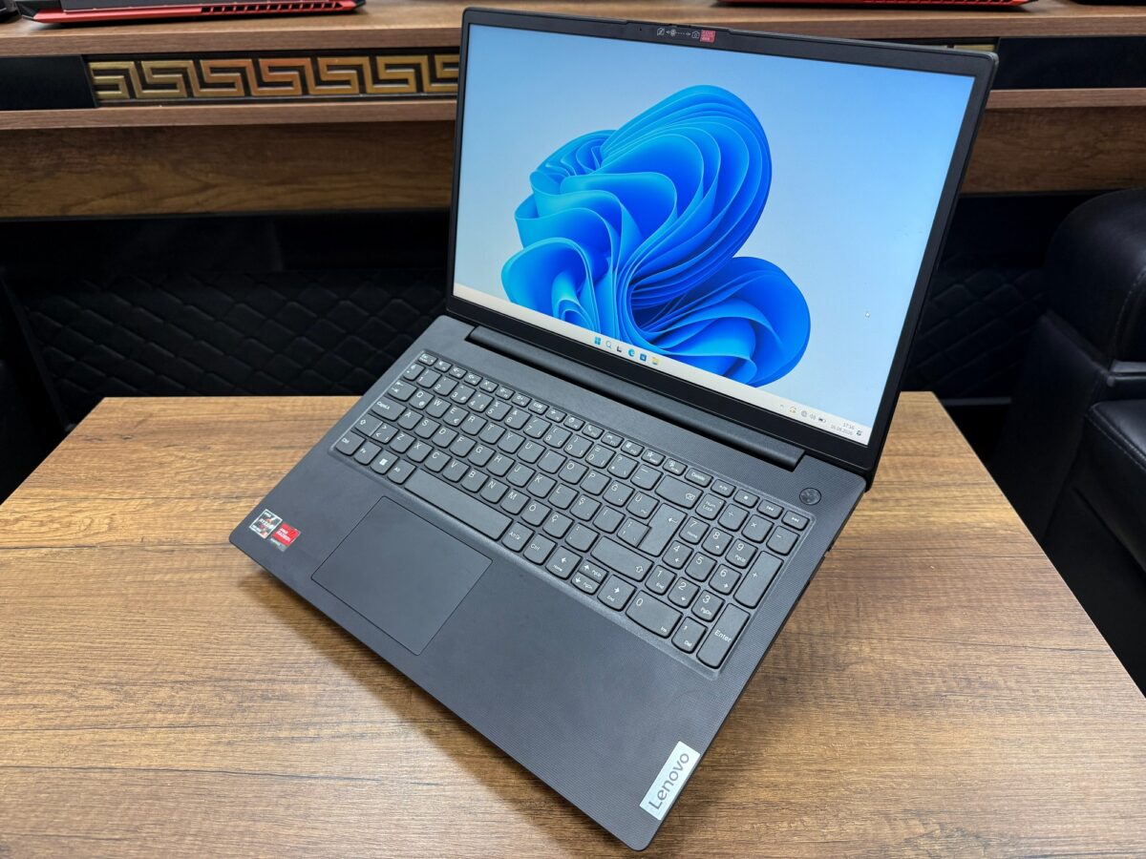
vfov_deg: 56.8
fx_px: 795
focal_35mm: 24
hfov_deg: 71.6
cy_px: 430
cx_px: 573
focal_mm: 6.76
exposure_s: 1/50
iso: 200
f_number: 1.78
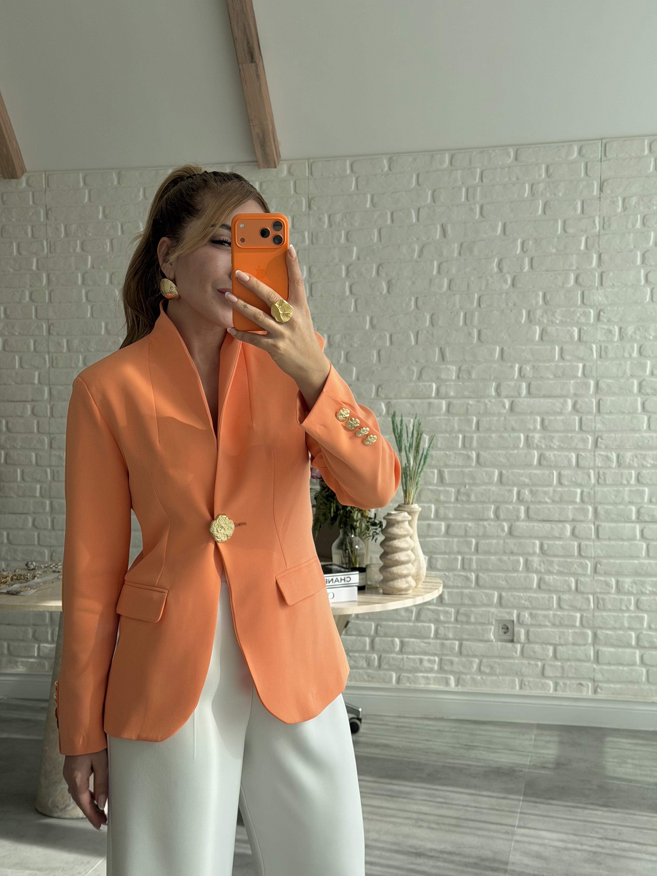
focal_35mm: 48
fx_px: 1215
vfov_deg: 39.7
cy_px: 438
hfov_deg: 30.3
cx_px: 328
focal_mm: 6.76
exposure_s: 1/1307
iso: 64
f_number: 1.78
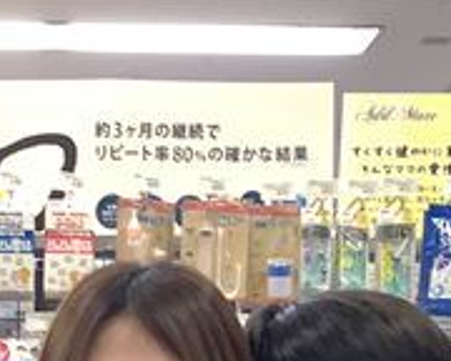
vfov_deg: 14.2
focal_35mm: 101
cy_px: 554
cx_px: 88
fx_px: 1348
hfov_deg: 18.8
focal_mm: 3.3
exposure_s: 1/60
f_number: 2.4
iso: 160
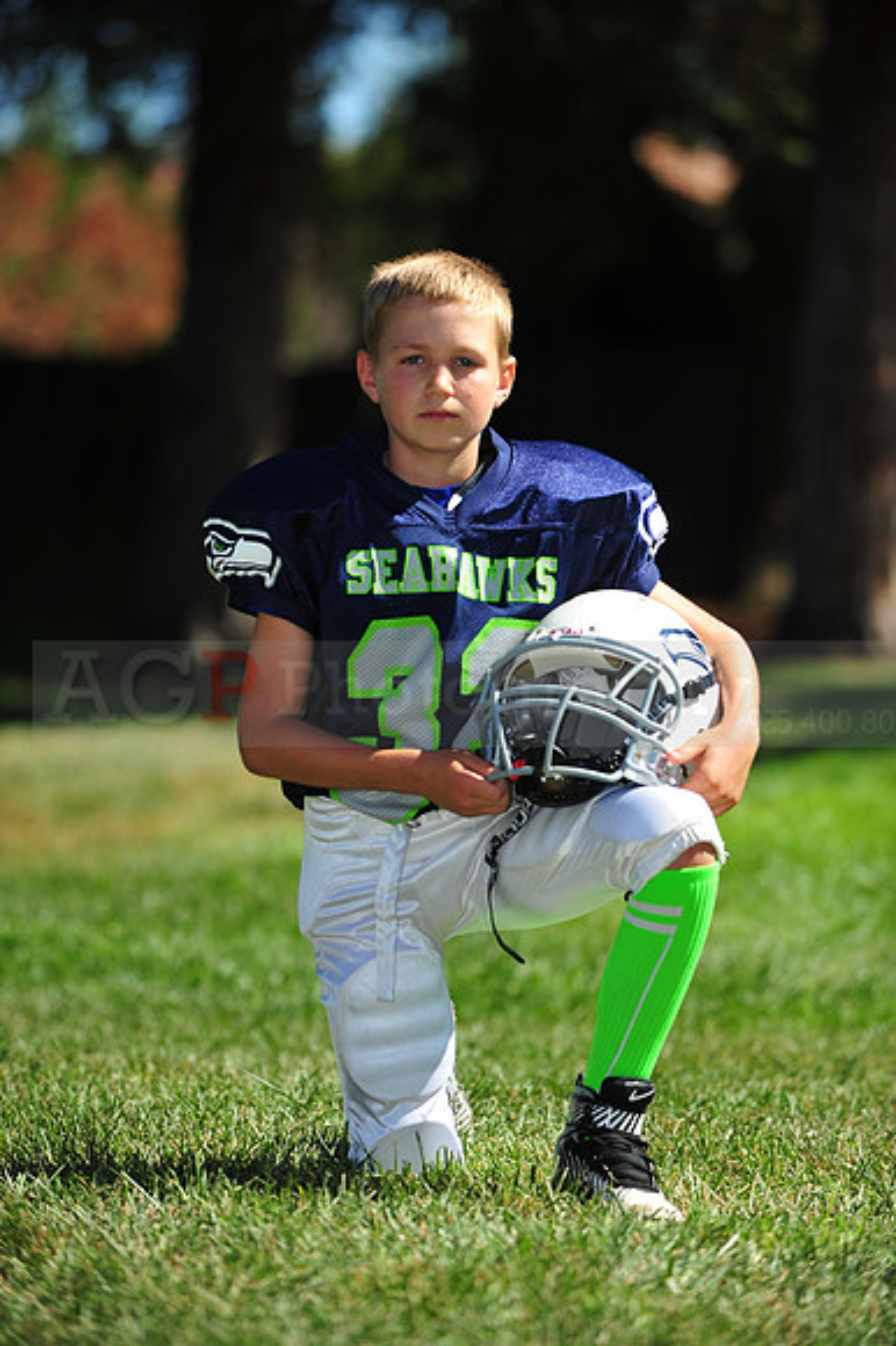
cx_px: 448
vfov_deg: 11.1
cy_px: 673
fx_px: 6914
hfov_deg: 7.4
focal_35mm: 185
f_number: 4.5
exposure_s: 1/3200
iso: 400
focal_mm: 185
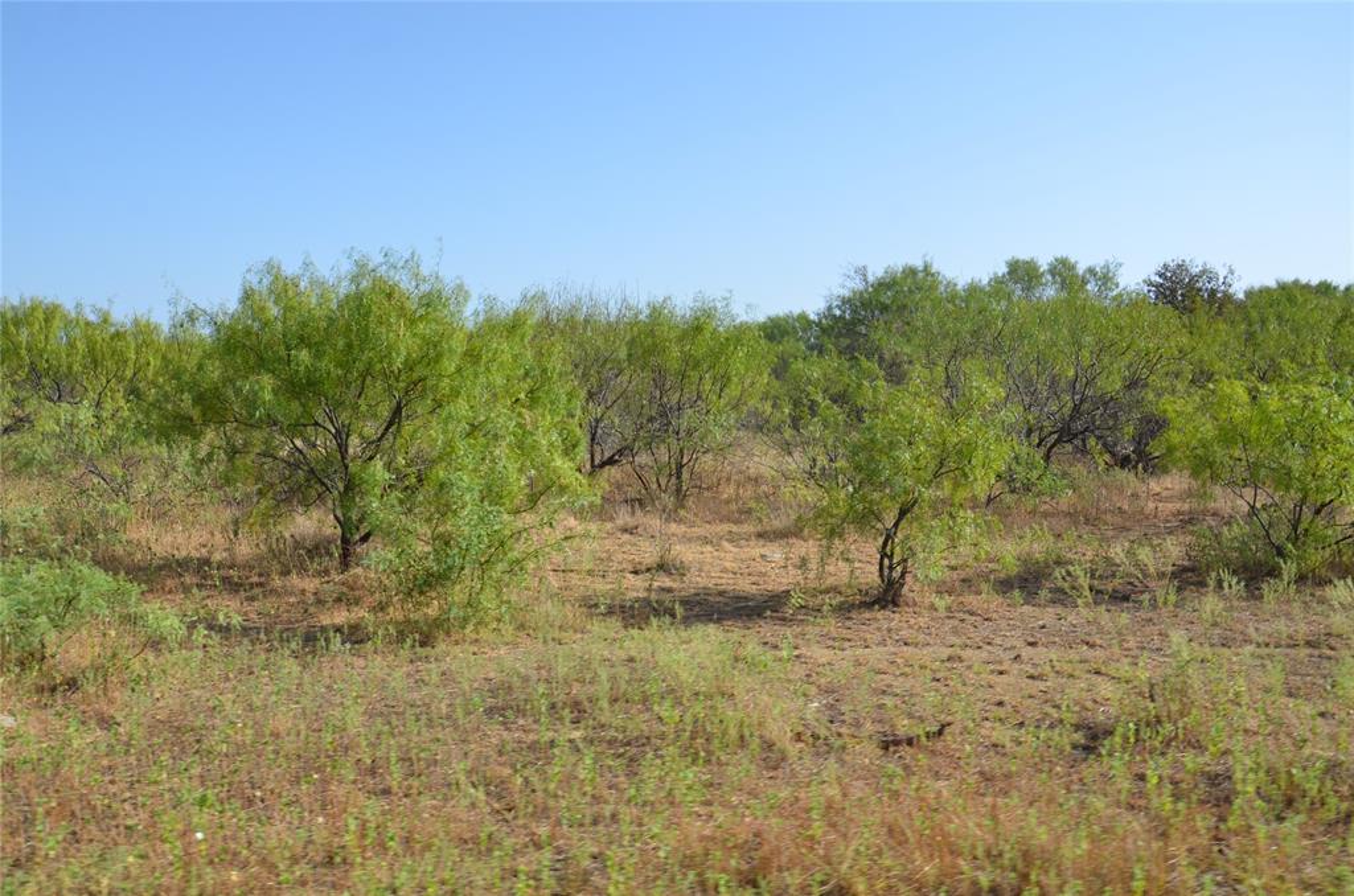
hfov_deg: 59.6
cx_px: 677
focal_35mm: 32
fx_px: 1182
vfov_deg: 41.5
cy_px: 448
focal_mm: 21
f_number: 8
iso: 110
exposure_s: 1/250
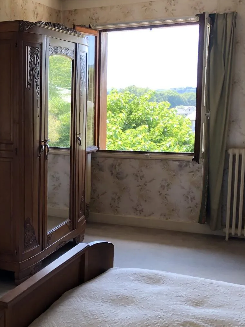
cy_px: 179
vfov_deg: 36.1
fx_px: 500
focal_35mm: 53
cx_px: 0
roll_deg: +1.0
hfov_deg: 26.1
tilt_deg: -8.5
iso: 40
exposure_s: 1/120
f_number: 1.8
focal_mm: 3.99
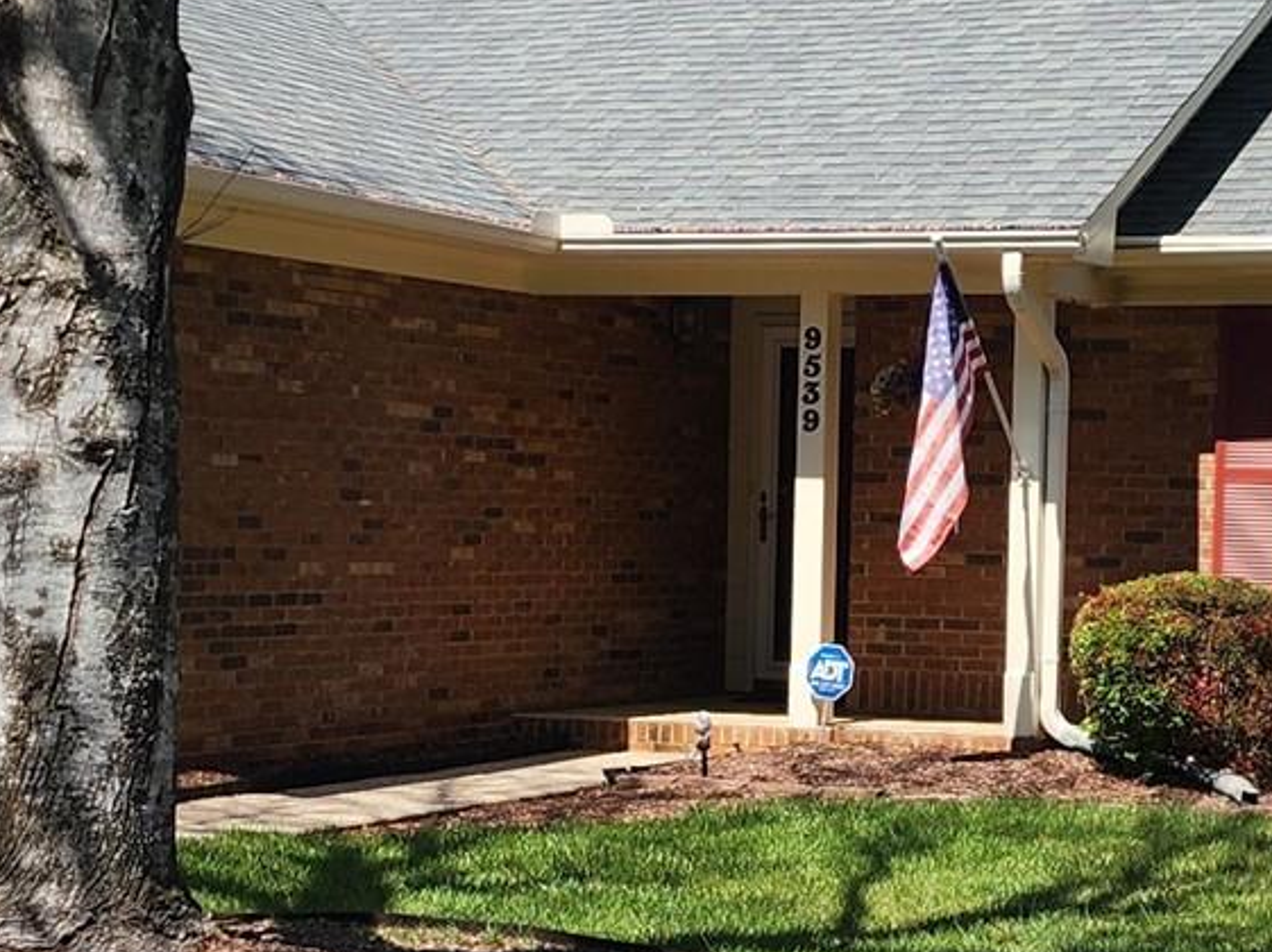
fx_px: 3085
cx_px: 855
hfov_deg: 23.2
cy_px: 470
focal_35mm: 84
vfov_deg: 17.5
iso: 12
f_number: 1.8
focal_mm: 6.4
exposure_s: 1/1111
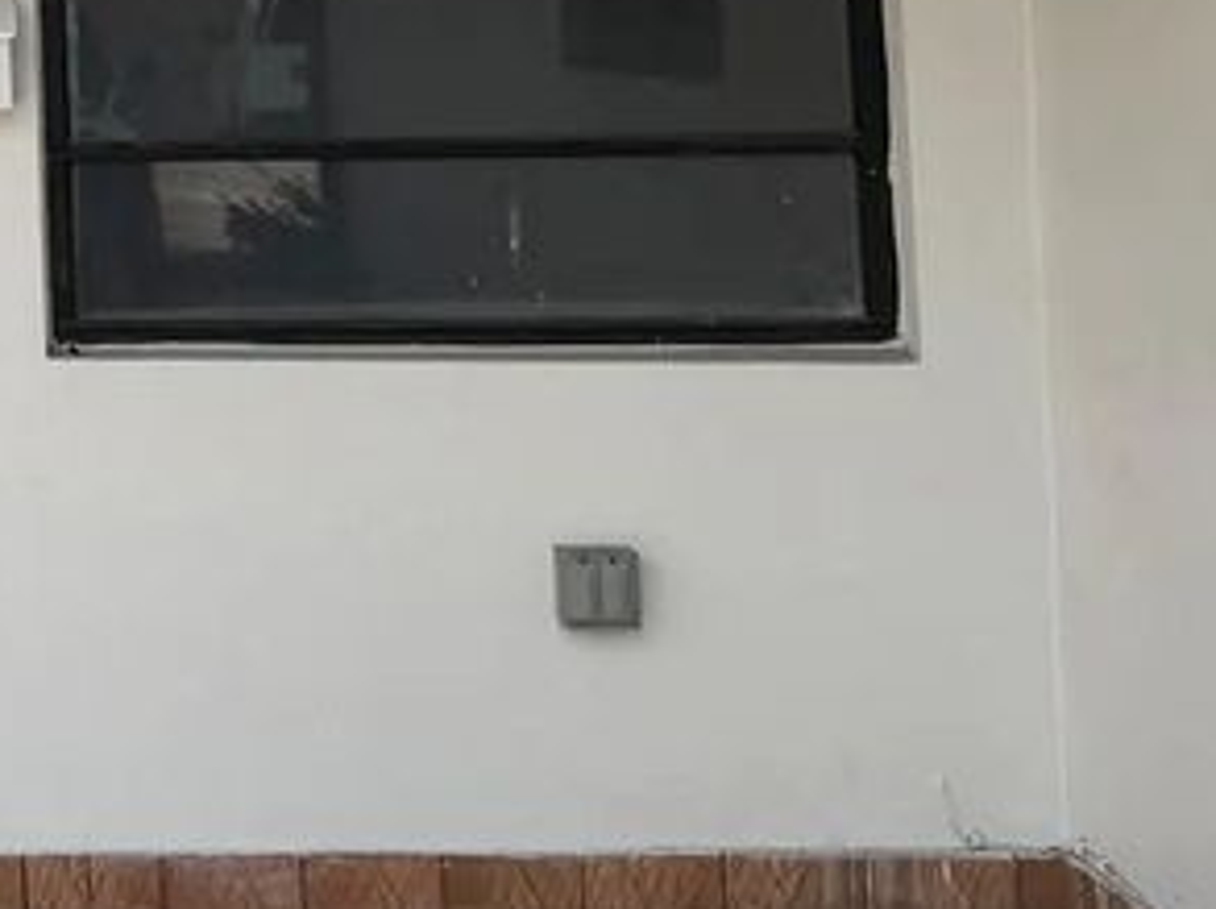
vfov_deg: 16.7
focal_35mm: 84
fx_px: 2947
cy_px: -195
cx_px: -286
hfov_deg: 21.5
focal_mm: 6.76
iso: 80
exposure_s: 1/2525
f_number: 1.78
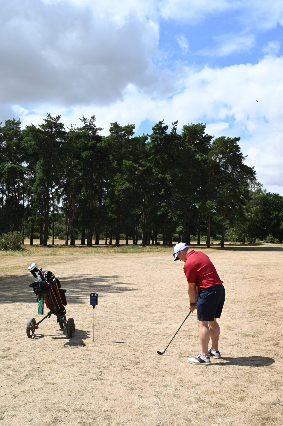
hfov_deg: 35.9
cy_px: 213
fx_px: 437
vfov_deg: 51.9
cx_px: 142
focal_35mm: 37
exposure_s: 1/100
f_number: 18
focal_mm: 37
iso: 200
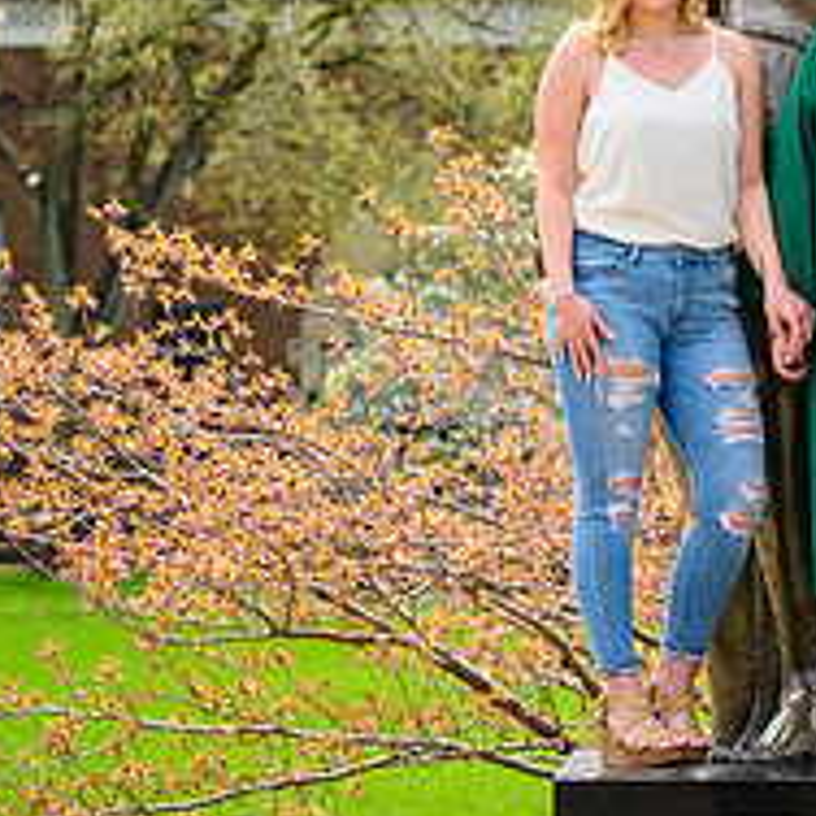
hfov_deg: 6.7
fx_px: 6934
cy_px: -5
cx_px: 859
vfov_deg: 6.7
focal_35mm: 260
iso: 400
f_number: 5.6
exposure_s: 1/1250
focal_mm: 90
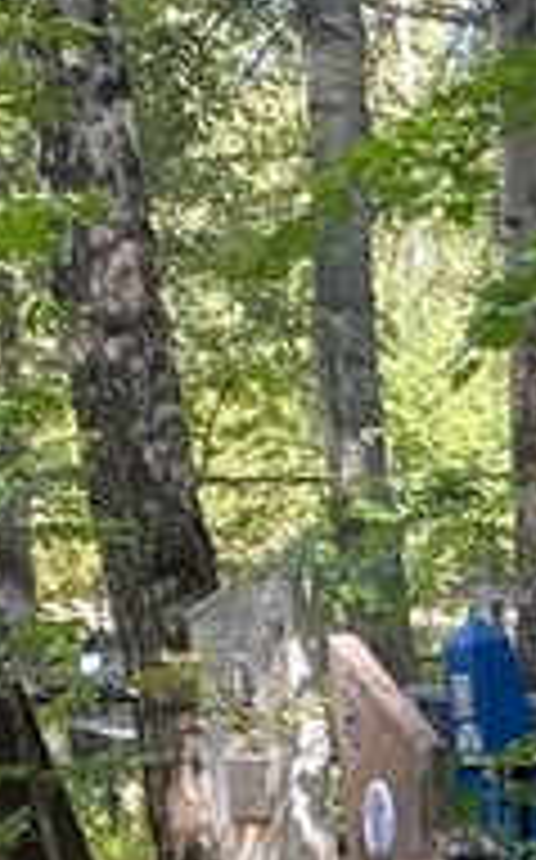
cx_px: 1622
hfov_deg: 7.7
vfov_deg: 13.3
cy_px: 1310
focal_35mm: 148
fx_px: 3467
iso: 40
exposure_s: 1/122
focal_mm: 4.25
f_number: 1.8
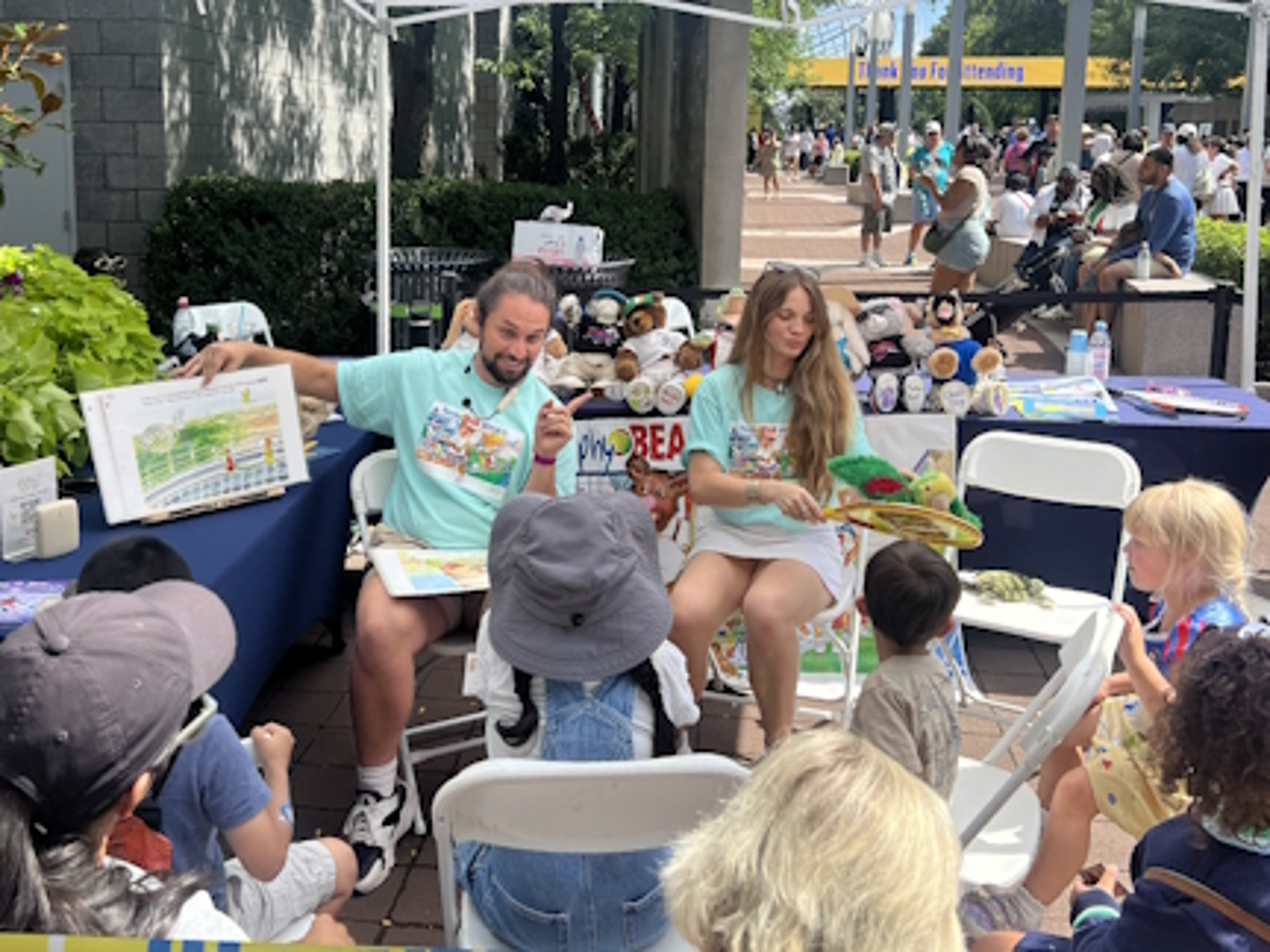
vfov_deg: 53.1
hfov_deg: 67.3
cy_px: 476
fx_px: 954
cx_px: 635
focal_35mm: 26
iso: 50
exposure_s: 1/2404
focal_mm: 5.7
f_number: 1.5
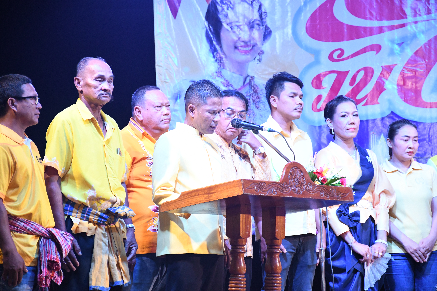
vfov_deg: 9.1
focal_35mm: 150
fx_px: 1821
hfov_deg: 13.7
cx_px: 218
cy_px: 146
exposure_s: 1/160
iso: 4000
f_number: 5.6
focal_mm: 100
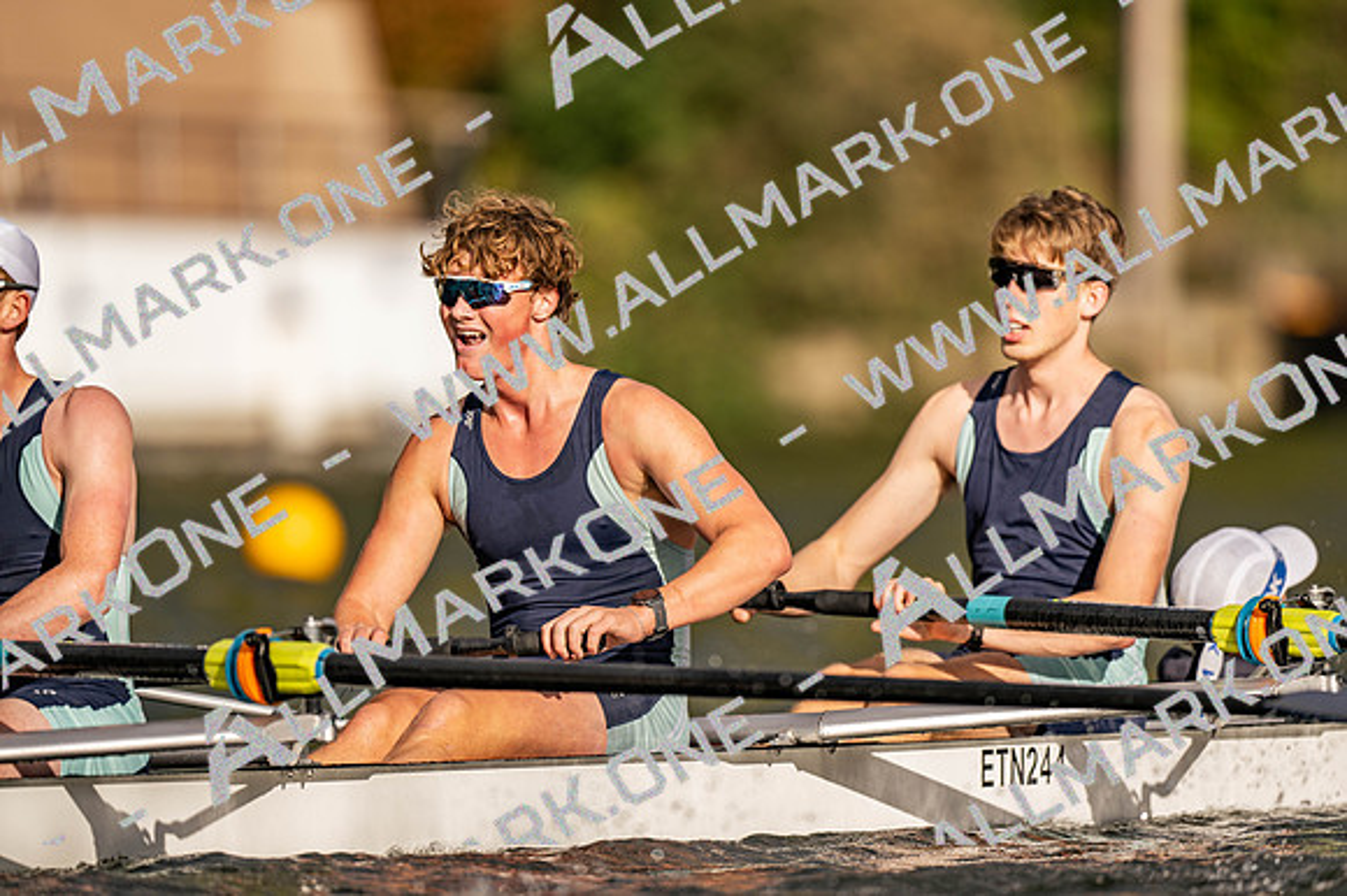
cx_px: 674
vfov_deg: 2.3
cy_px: 448
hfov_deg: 3.4
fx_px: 22441
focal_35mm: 600
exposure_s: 1/2500
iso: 90
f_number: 4
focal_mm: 600
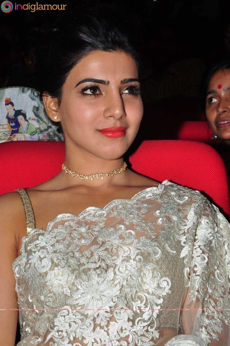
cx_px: 115
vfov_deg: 19.5
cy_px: 173
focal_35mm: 105
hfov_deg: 13.0
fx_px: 1009
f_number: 14
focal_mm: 70
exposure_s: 1/125
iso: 400
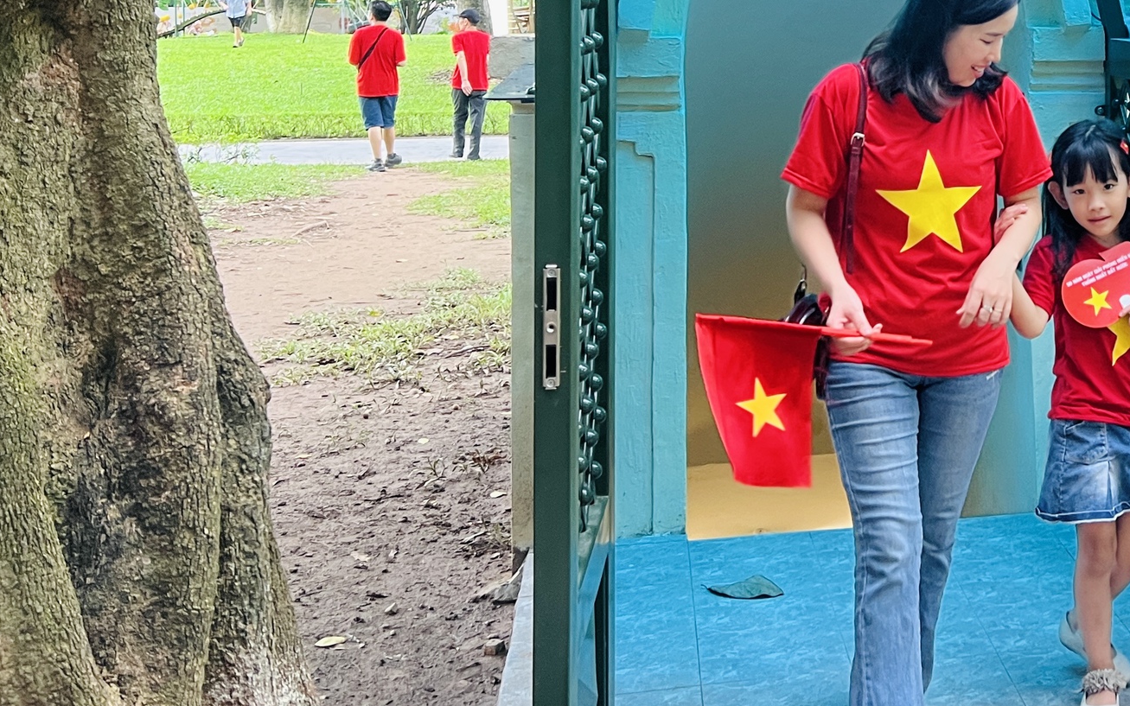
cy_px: 14
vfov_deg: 23.1
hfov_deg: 34.7
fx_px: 1663
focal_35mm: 54
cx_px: 1081
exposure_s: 1/98
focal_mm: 5.7
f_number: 1.5
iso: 125
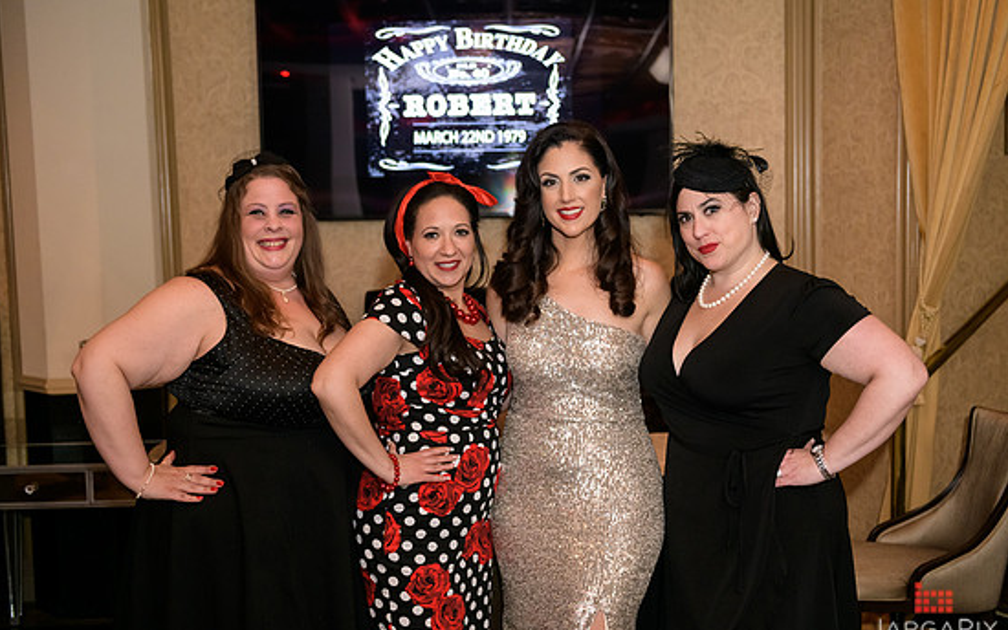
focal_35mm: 43
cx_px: 513
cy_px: 323
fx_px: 1182
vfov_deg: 29.9
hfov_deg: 46.2
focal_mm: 40
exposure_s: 1/125
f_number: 3.2
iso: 1600
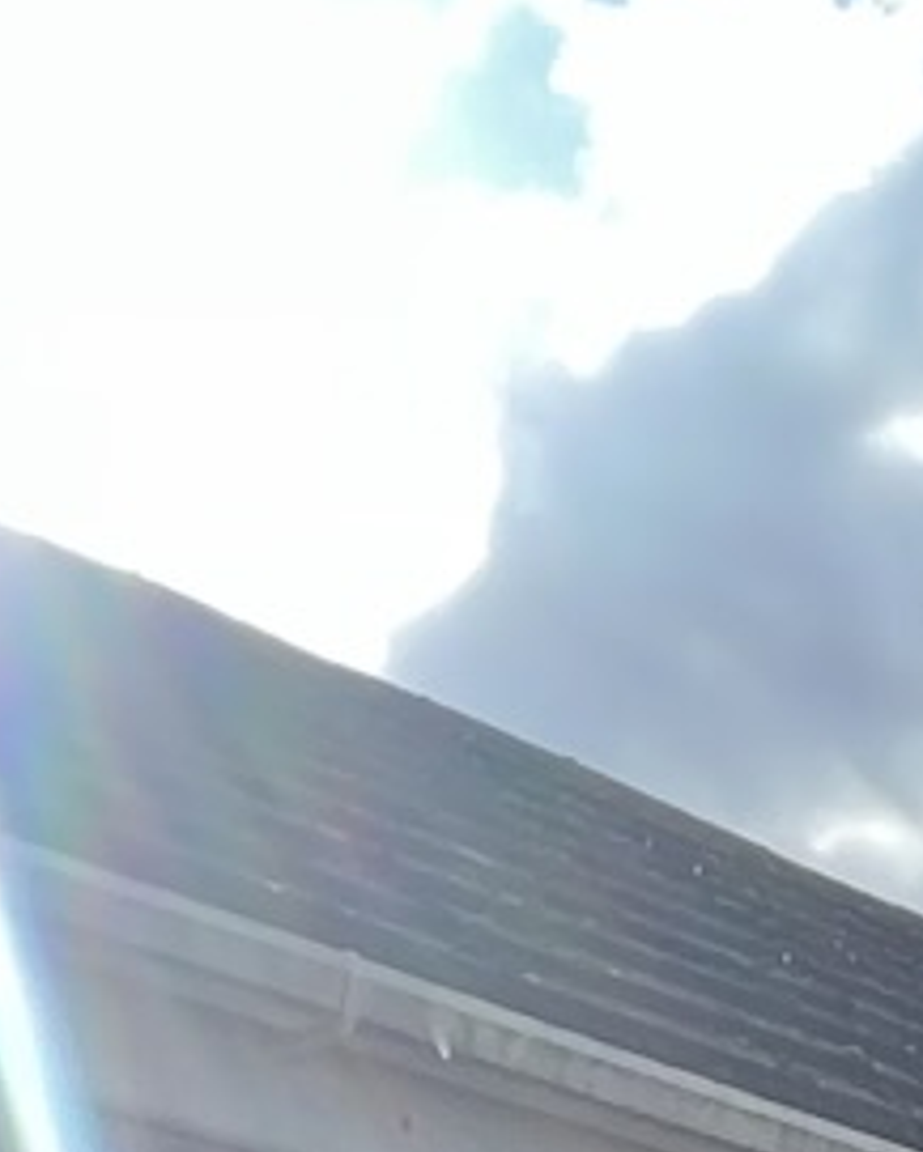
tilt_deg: -14.6
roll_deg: +1.1
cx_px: 1225
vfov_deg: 12.2
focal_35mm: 96
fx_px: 3276
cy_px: 3222
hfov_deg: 15.2
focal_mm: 1.57
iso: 32
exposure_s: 1/827
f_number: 1.8
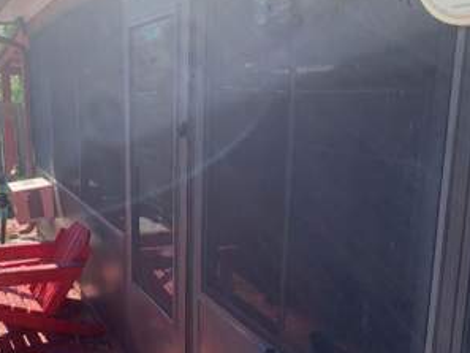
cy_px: 223
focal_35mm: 42
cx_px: 157
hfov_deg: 44.1
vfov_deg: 34.2
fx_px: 570
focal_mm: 4.25
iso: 25
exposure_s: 1/616
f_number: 1.8
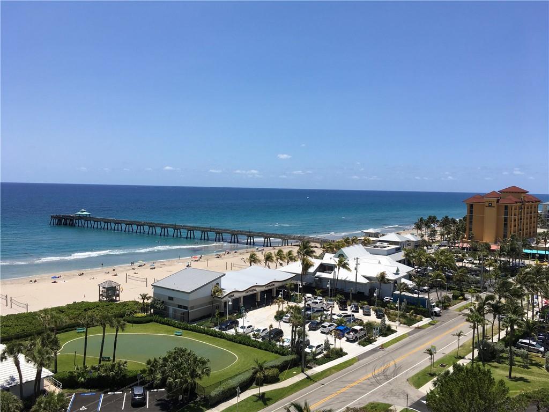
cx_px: 274
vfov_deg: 48.2
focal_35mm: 29
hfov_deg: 61.7
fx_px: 460
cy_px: 206
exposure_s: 1/2331
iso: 25
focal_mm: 4.15
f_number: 2.2
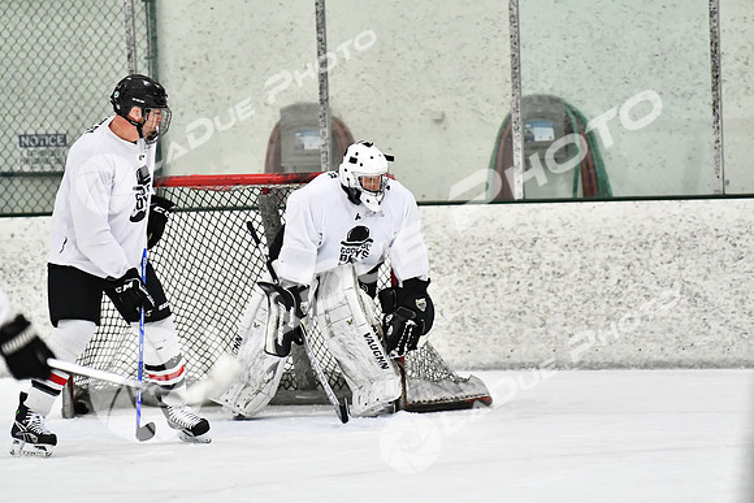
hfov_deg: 6.9
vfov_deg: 4.6
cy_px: 252
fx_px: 6285
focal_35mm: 300
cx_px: 377
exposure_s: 1/1250
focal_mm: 200
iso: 5000
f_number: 2.8
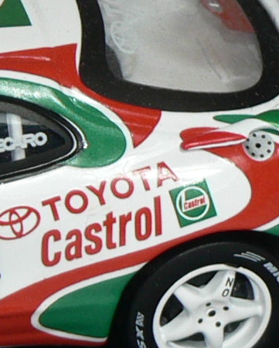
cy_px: 159
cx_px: -182
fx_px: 6397
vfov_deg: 3.1
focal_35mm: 620
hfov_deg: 2.5
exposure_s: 1/60
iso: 80
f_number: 3.2
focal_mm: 18.6
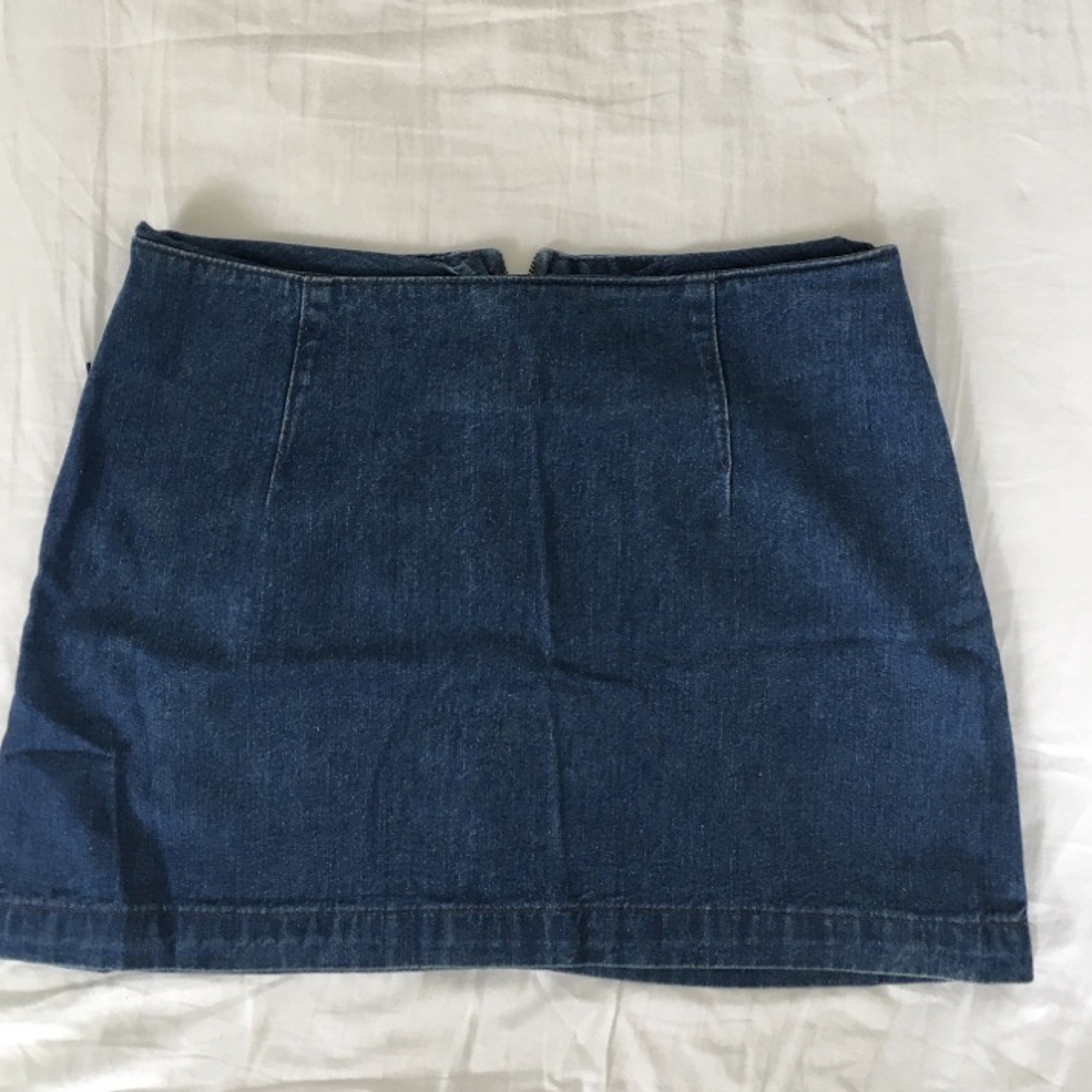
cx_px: 521
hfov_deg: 46.0
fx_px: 1285
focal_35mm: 36
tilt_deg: -88.9
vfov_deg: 46.0
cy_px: 491
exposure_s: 1/33
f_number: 2.2
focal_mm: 4.15
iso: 80
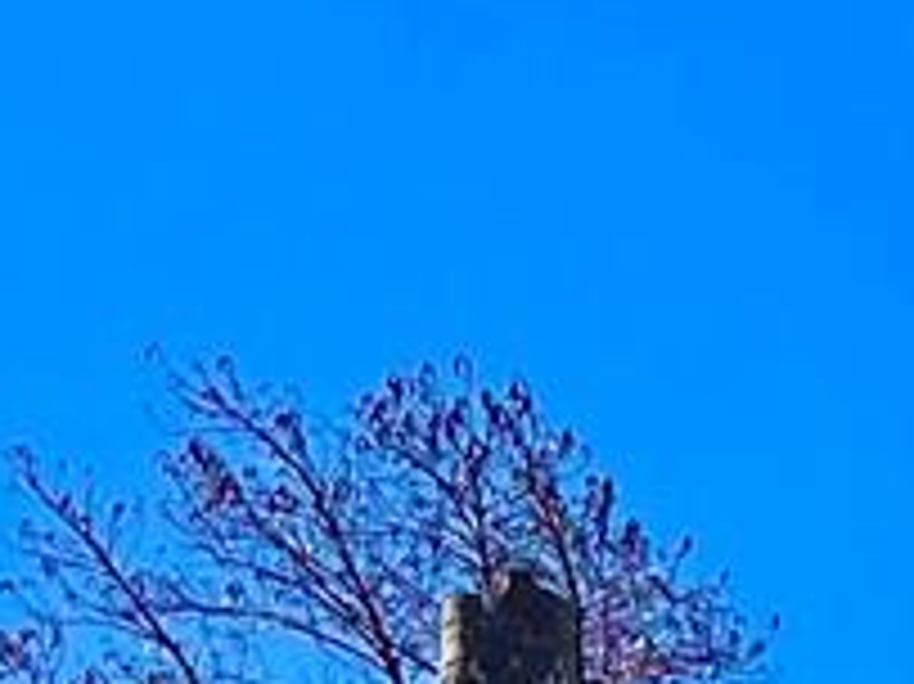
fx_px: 5410
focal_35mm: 205
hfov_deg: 7.7
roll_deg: +0.6
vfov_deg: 6.4
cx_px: 3192
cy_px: 2358
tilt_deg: +4.5
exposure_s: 1/5051
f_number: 1.6
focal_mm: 4.2
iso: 32
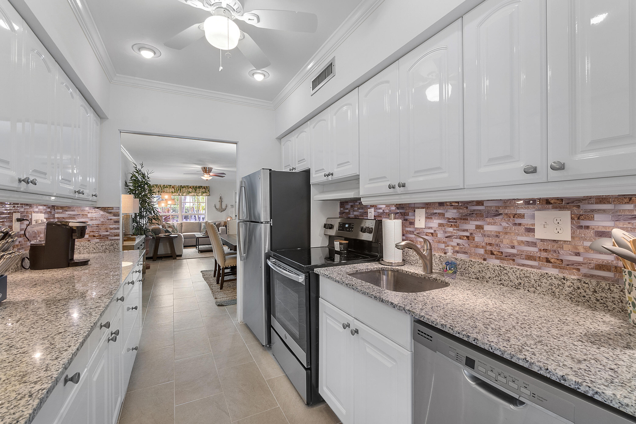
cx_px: 318
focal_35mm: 15
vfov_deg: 77.3
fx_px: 265
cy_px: 212
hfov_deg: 100.4
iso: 160
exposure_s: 1/2.5
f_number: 11
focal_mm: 10
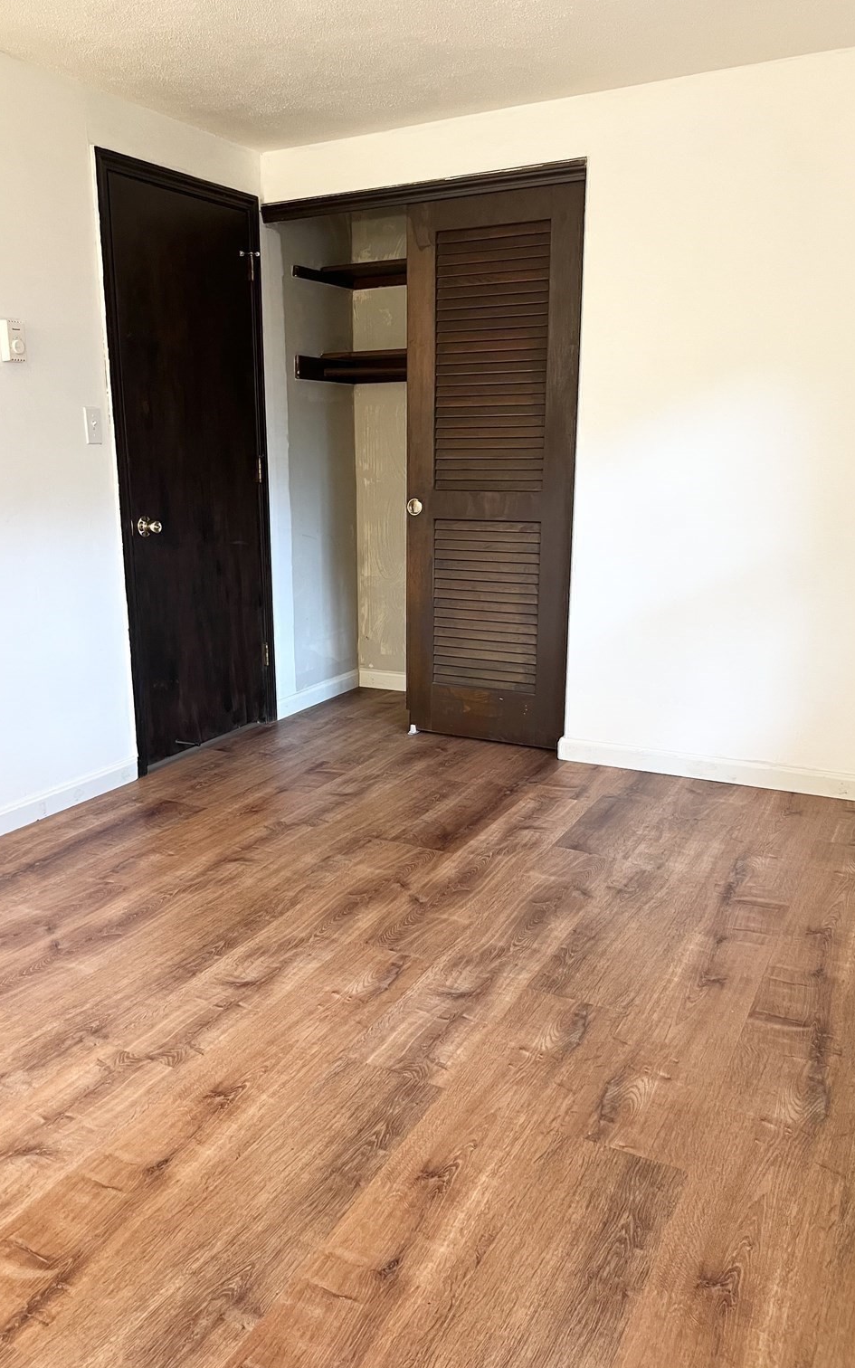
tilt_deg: -11.4
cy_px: 680
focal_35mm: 28
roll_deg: +1.5
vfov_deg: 66.5
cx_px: 353
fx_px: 1044
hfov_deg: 44.4
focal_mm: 5.7
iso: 125
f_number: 1.5
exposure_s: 1/60
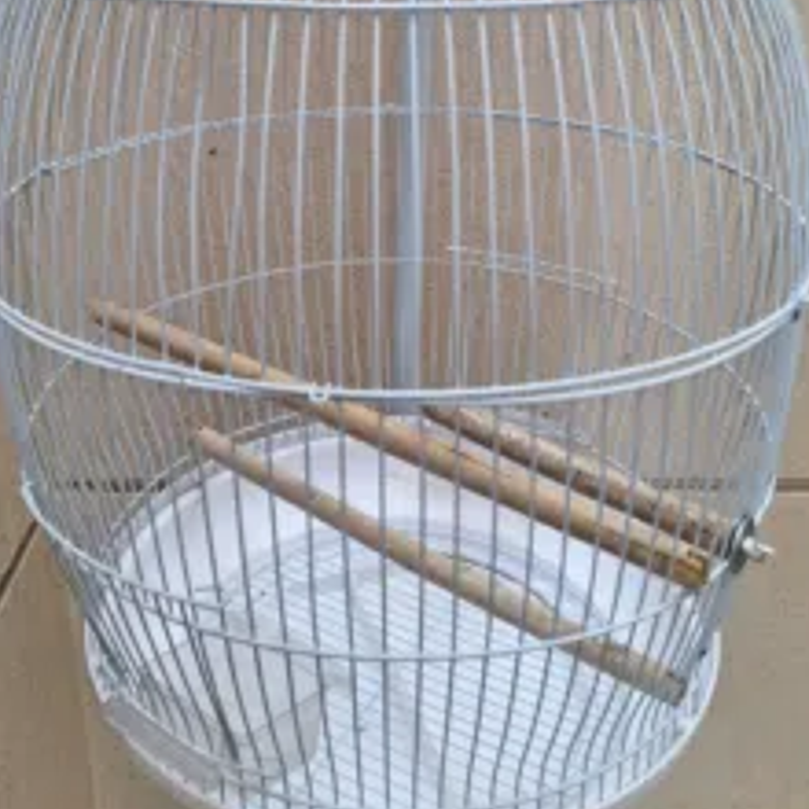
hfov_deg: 44.9
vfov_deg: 43.5
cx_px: 371
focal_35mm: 37
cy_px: 206
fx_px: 978
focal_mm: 5.54
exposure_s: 1/100
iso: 50
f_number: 1.8
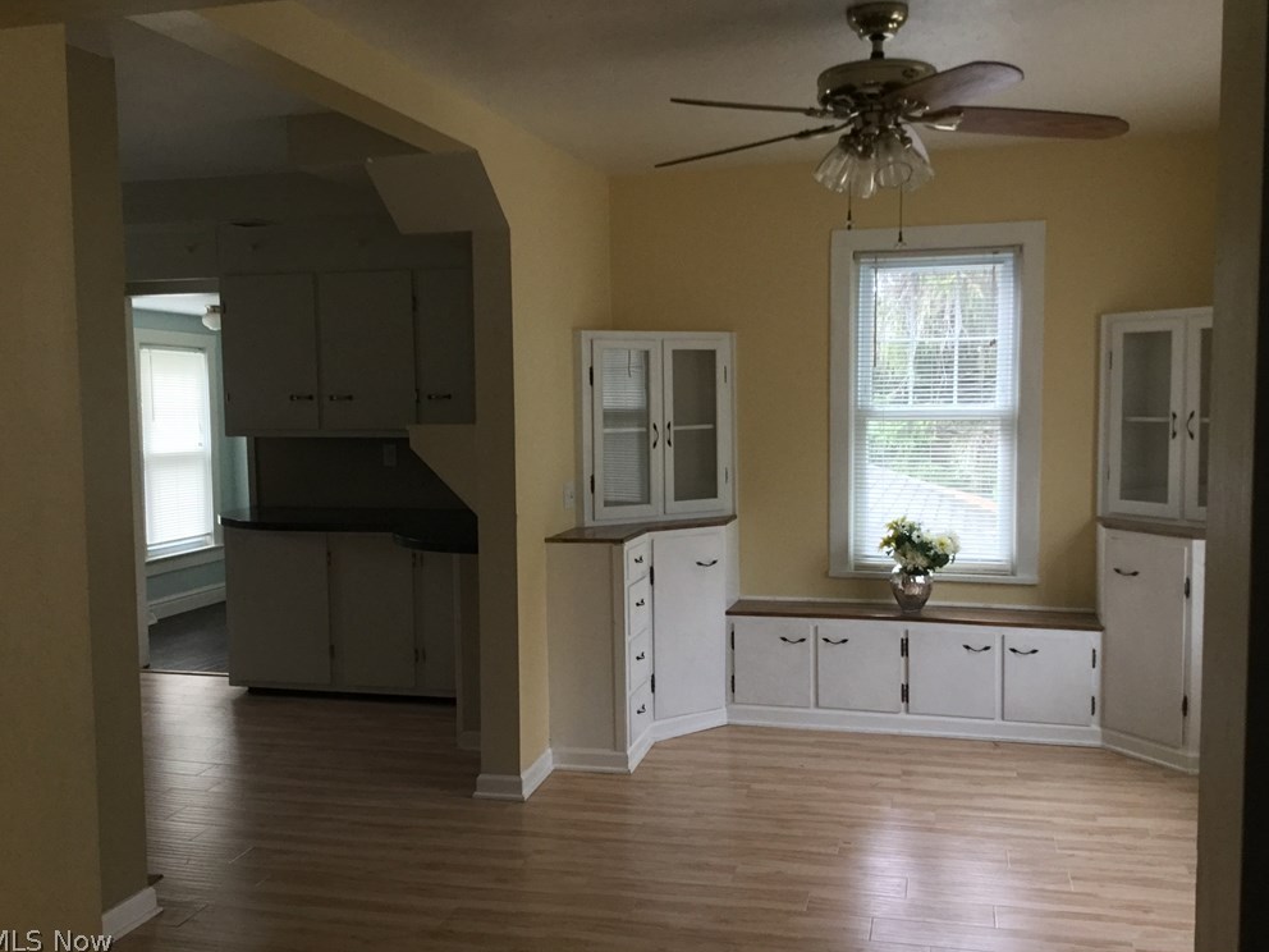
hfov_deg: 56.8
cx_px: 634
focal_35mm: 32
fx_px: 1173
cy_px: 471
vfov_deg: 44.2
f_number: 2.4
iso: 200
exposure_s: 1/30
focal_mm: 3.3
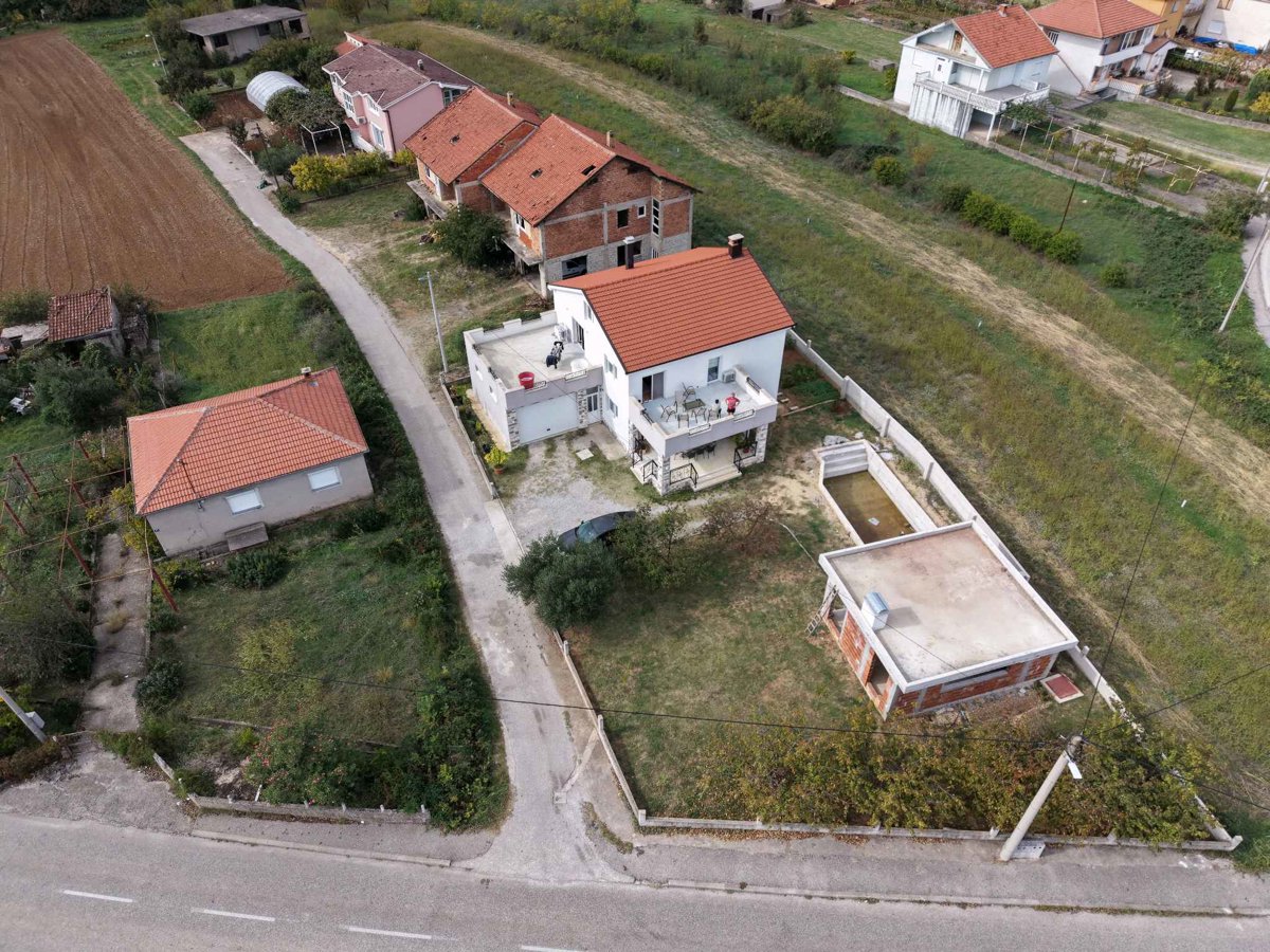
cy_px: 476
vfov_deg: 58.9
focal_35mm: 23
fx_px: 844
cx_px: 635
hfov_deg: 73.9
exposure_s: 1/2500
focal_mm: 8.67
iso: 160
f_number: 1.8
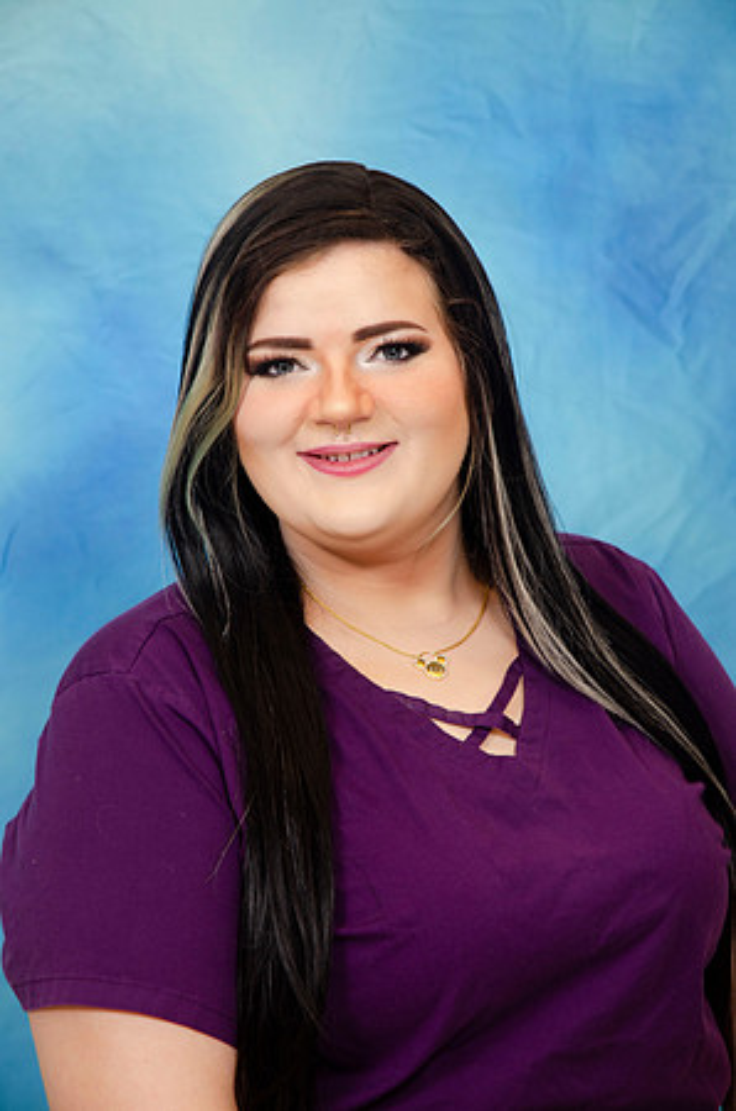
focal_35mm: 105
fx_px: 3235
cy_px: 556
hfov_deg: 13.0
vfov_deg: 19.5
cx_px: 368
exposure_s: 1/60
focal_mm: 70
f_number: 5.6
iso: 320
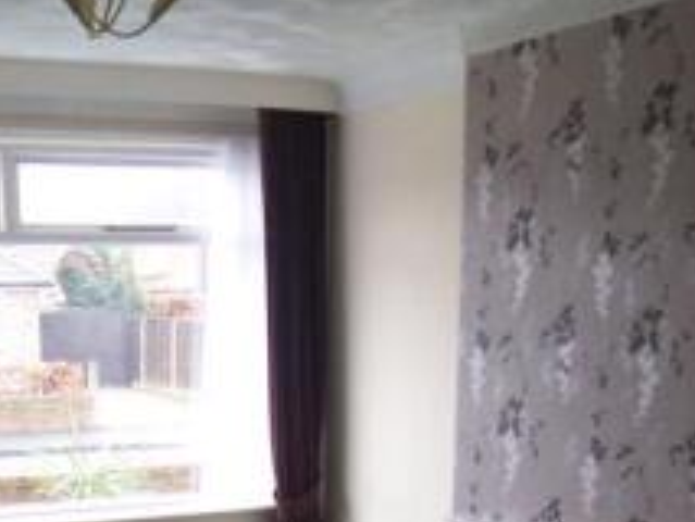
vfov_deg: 22.0
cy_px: 579
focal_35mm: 63
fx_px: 1266
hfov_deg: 30.3
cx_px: 184
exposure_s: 1/30
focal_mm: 3.8
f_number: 2.8
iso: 100
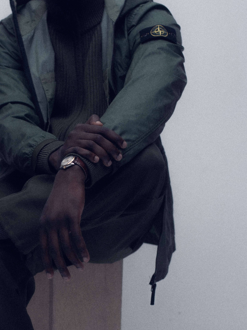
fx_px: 894
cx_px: 52
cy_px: 232
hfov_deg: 15.6
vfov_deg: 20.8
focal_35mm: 94
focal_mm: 55
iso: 100
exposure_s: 1/60
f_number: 4
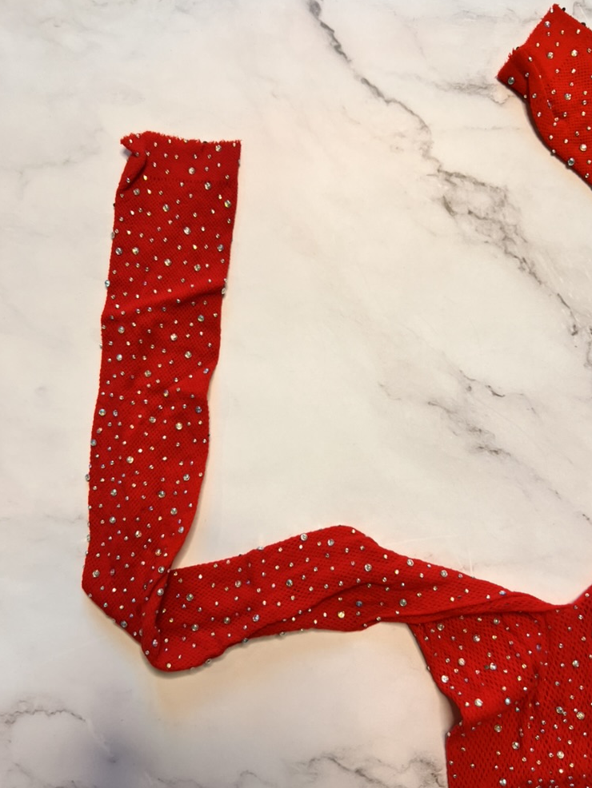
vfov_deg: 65.3
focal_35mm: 27
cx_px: 305
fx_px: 615
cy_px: 392
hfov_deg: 51.4
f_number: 1.5
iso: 50
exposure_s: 1/100
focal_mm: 5.7
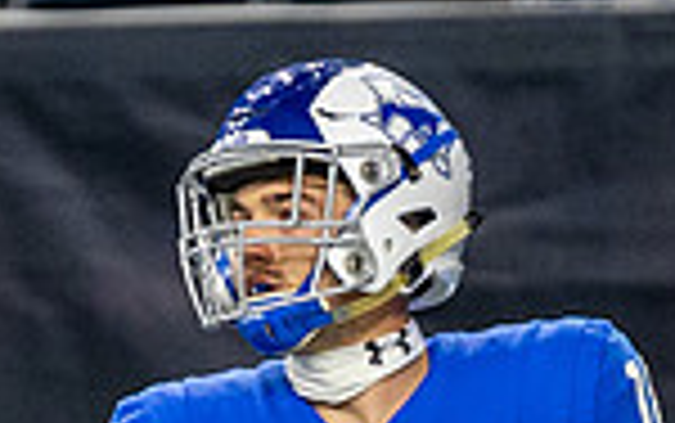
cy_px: 721
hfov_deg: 1.2
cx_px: 299
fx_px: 30984
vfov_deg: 0.8
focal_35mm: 1683
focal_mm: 200
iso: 1250
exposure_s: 1/1250
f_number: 2.8
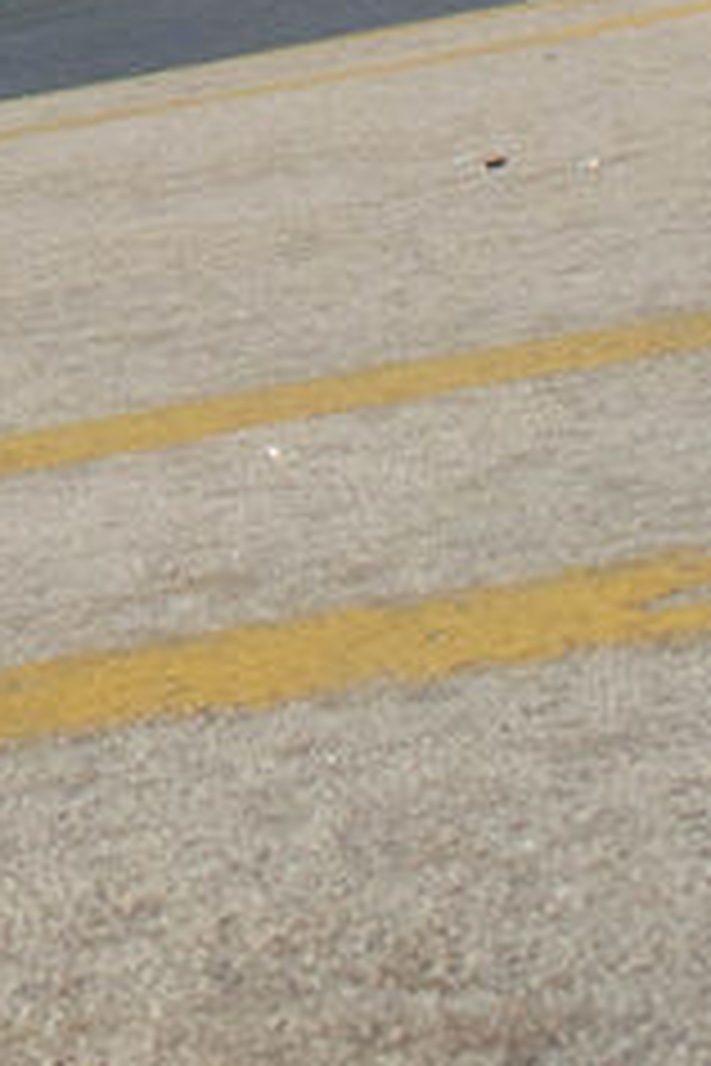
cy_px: -918
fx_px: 5184
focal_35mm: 175
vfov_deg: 10.9
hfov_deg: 7.1
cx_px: -1310
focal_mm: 18
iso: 320
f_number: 11
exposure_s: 1/500
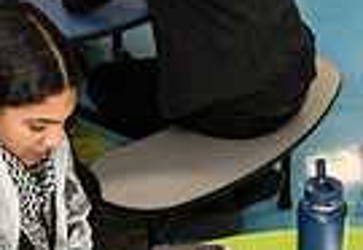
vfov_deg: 10.5
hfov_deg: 16.0
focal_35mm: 122
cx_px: 429
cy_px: 516
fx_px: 1243
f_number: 3.5
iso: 1600
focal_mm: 24
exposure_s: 1/125
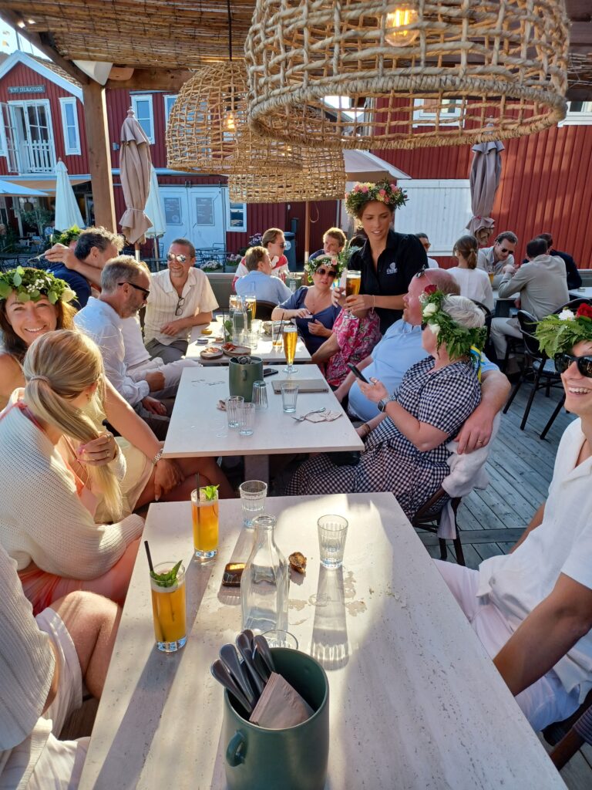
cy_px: 395
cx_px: 296
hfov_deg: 54.9
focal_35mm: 25
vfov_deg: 69.4
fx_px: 570
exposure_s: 1/160
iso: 32
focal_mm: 4.6
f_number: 1.8
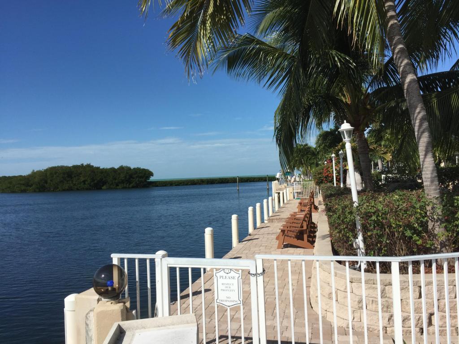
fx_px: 385
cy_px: 172
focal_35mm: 29
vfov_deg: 48.2
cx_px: 230
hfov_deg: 61.7
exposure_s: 1/4405
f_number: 2.2
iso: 32
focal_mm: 4.15
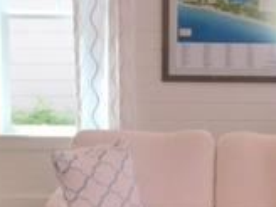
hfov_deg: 17.4
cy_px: 160
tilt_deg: -9.6
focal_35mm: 113
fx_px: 901
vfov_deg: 13.1
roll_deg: -0.5
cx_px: 190
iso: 32
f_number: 2.2
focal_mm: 4.15
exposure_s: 1/120
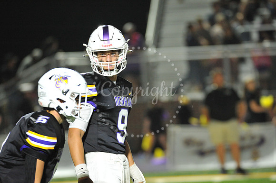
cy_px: 92
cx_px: 138
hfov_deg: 4.9
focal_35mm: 420
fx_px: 3218
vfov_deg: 3.3
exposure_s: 1/200
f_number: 6
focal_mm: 420
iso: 4000
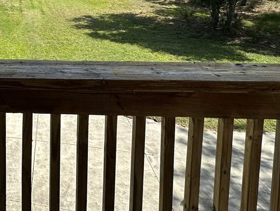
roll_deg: +0.0
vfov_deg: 32.1
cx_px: -8
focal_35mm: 39
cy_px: -26
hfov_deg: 40.9
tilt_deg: -5.6
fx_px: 316
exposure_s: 1/1984
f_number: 2.2
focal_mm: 2.22
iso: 50
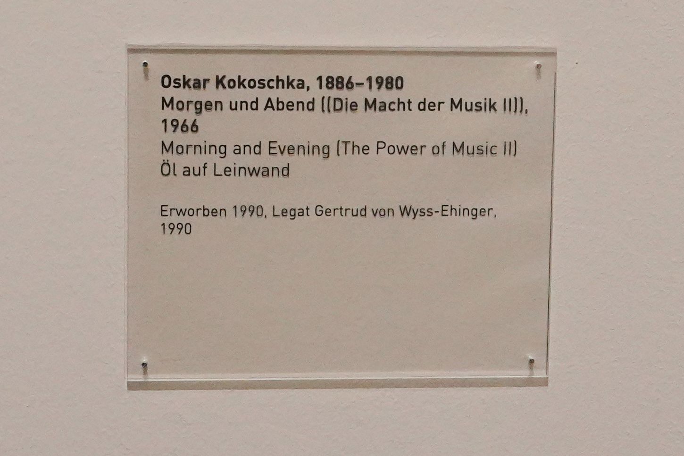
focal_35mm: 24
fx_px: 456
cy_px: 228
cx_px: 342
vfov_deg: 53.1
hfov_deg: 73.7
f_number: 7.1
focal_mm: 24
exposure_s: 1/80
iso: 3200
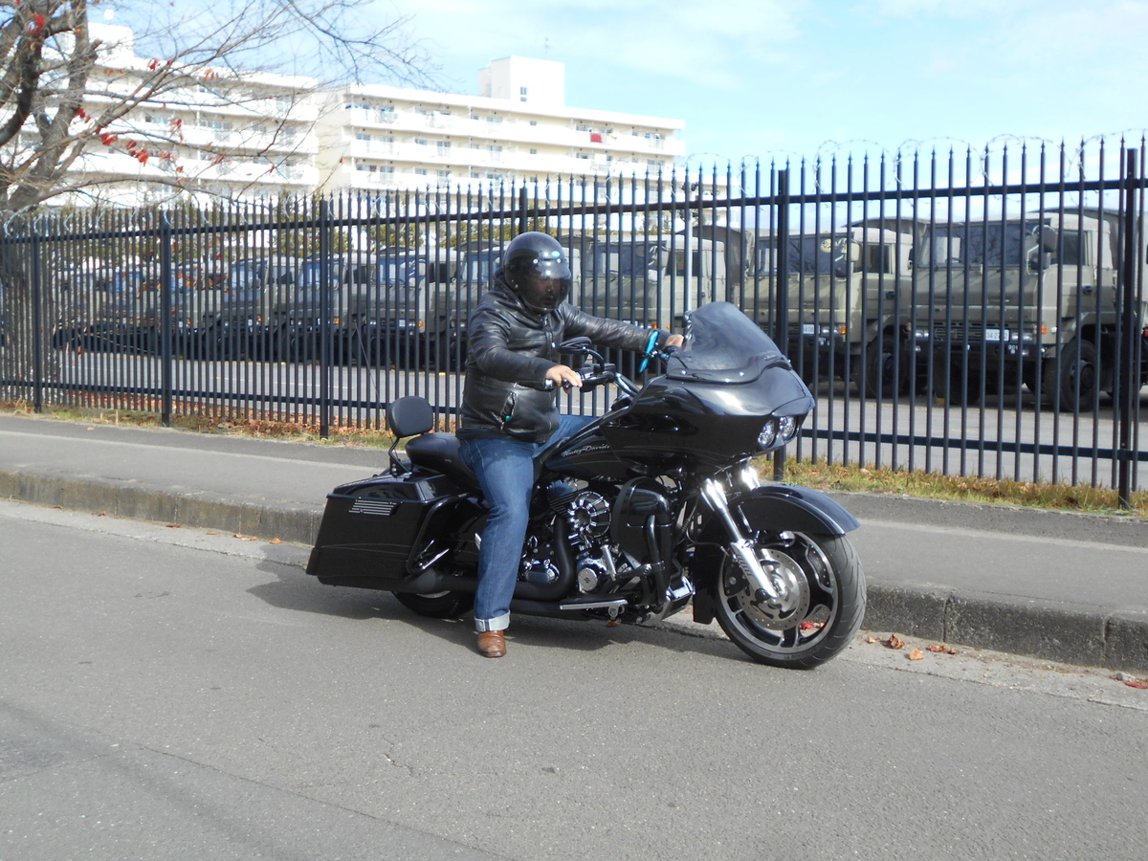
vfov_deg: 32.9
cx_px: 574
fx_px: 1459
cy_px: 430
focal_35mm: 44
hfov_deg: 42.9
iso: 80
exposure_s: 1/320
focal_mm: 7.7
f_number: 4.2
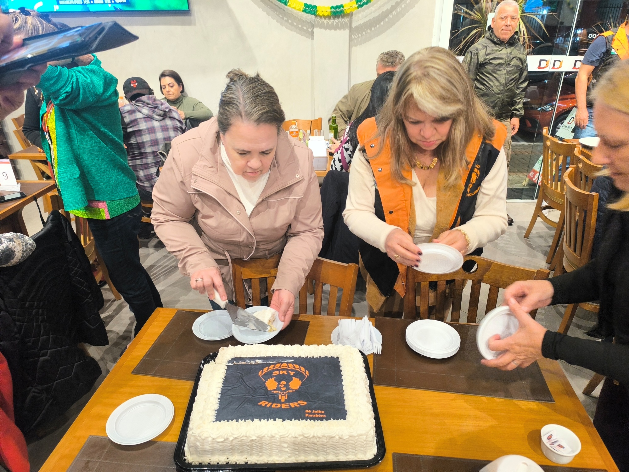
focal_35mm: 23
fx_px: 418
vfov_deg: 58.9
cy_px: 236
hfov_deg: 73.9
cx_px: 314
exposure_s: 1/30
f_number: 1.65
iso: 1000
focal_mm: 6.14
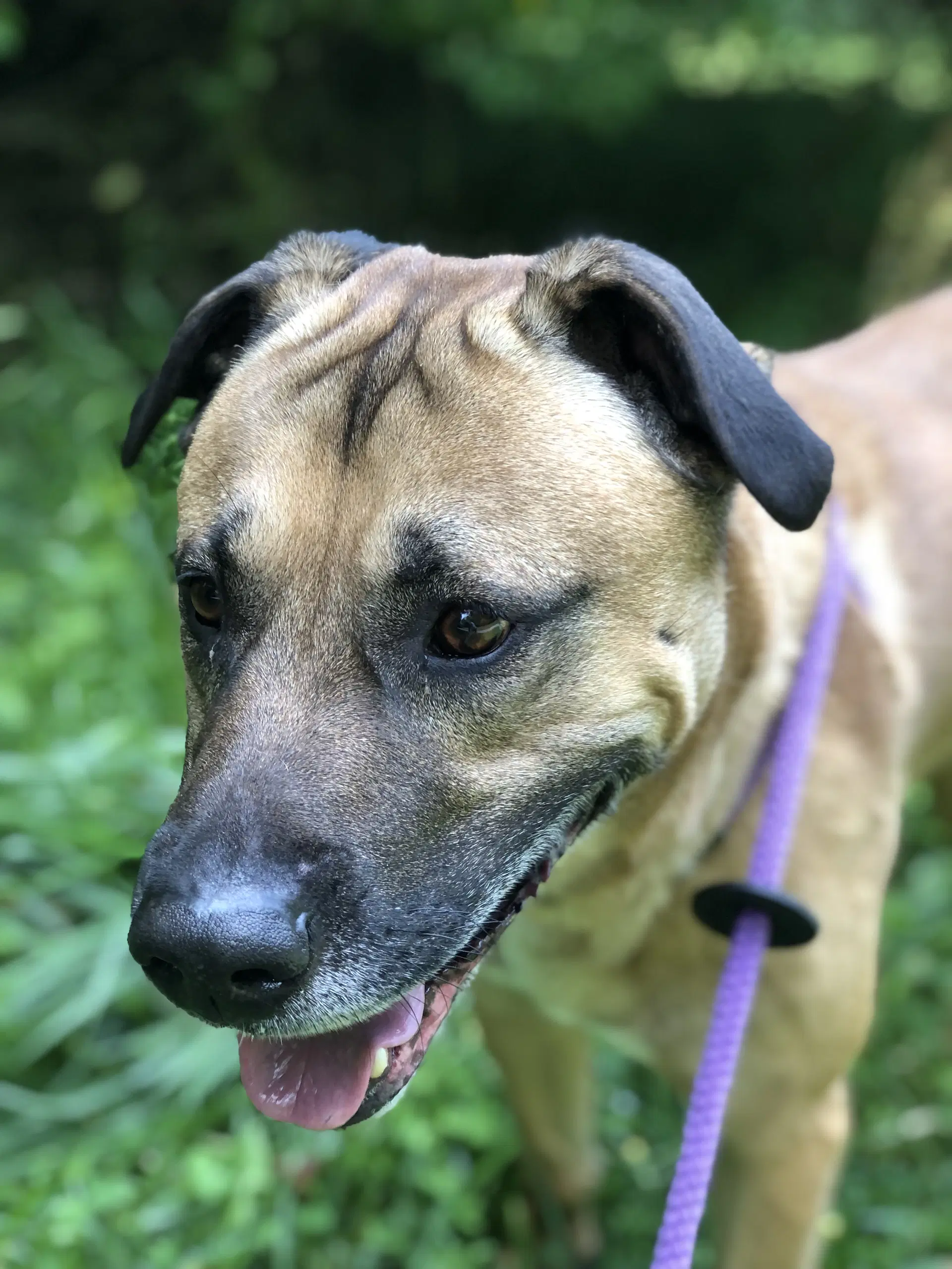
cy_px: 634
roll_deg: -3.0
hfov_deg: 25.7
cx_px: 476
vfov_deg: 33.8
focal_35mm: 57
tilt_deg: -22.3
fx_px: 2090
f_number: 2.8
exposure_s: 1/60
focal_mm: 6.6
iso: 32
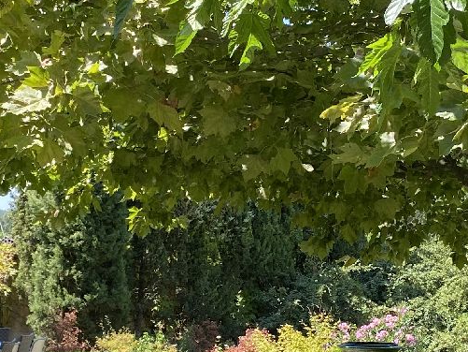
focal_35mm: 83
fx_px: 1122
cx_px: 252
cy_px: 318
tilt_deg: -0.7
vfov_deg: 17.5
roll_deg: -1.6
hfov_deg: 23.5
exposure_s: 1/454
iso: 32
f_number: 1.8
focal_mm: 4.25
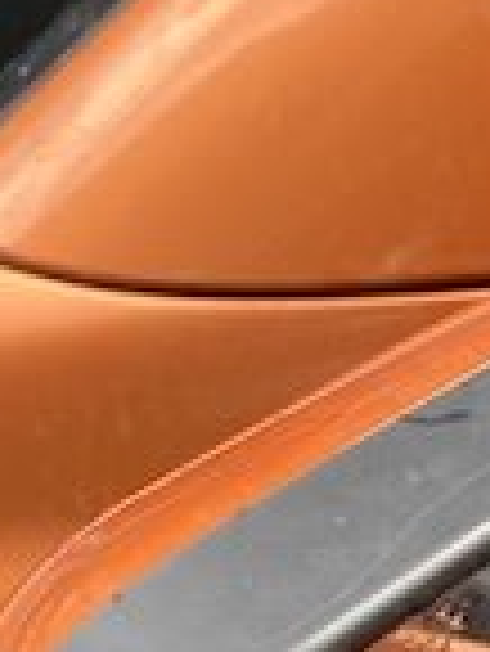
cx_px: 719
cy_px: 949
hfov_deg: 12.3
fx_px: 2167
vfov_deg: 15.8
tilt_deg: -48.9
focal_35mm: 115
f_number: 1.8
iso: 32
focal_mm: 4.25
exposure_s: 1/122
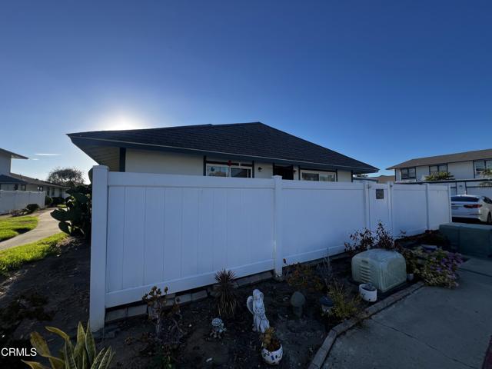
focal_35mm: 13
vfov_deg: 89.9
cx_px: 246
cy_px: 184
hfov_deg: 106.2
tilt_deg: +2.8
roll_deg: +0.4
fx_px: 185
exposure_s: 1/821
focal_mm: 1.57
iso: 32
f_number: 1.8
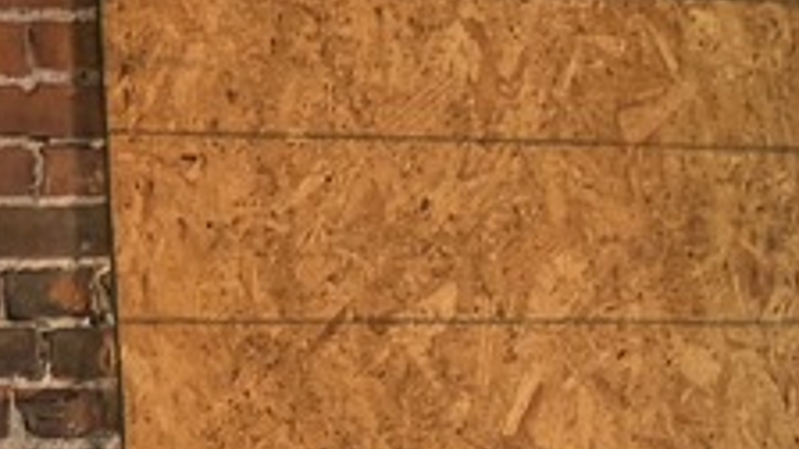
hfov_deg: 11.3
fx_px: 3856
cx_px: 1231
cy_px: 941
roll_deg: +1.0
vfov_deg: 6.4
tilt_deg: -8.2
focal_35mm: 182
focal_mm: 5.96
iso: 125
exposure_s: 1/60
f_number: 1.6
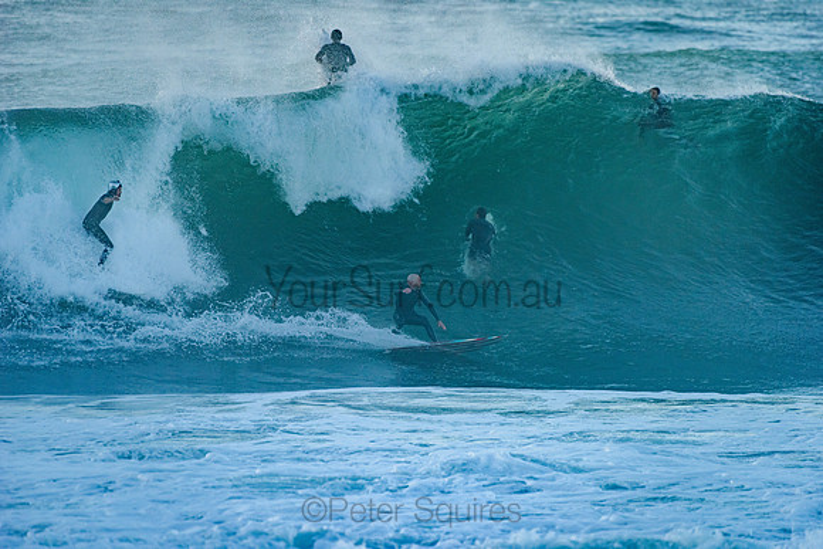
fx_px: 11433
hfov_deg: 4.1
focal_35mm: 500
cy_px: 274
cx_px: 412
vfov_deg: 2.8
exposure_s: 1/1600
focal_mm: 500
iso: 500
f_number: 5.6
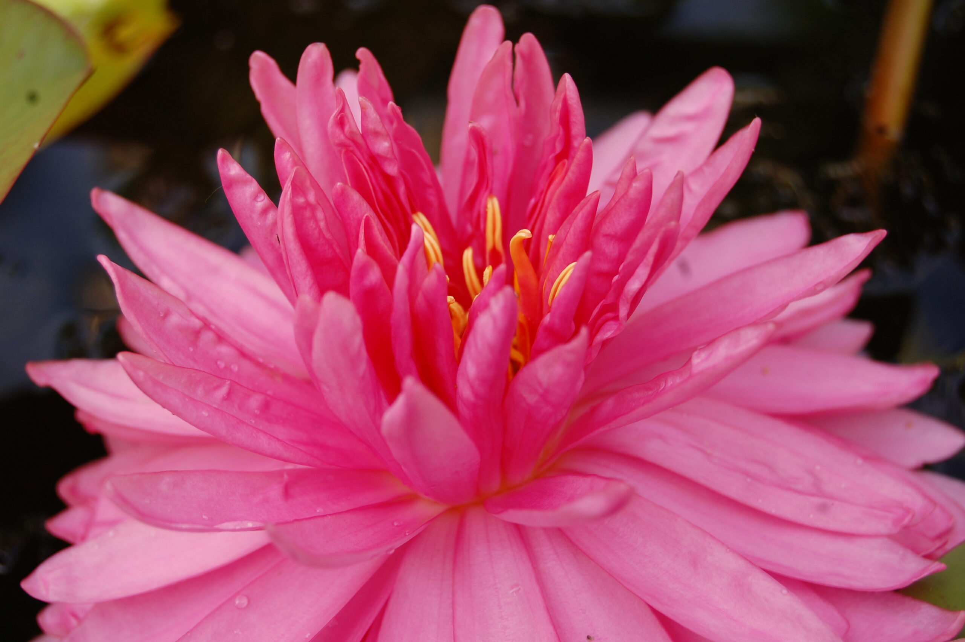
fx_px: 2209
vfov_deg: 16.5
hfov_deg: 24.6
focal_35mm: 82
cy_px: 321
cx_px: 482
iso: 200
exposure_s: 1/200
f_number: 7.1
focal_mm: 55
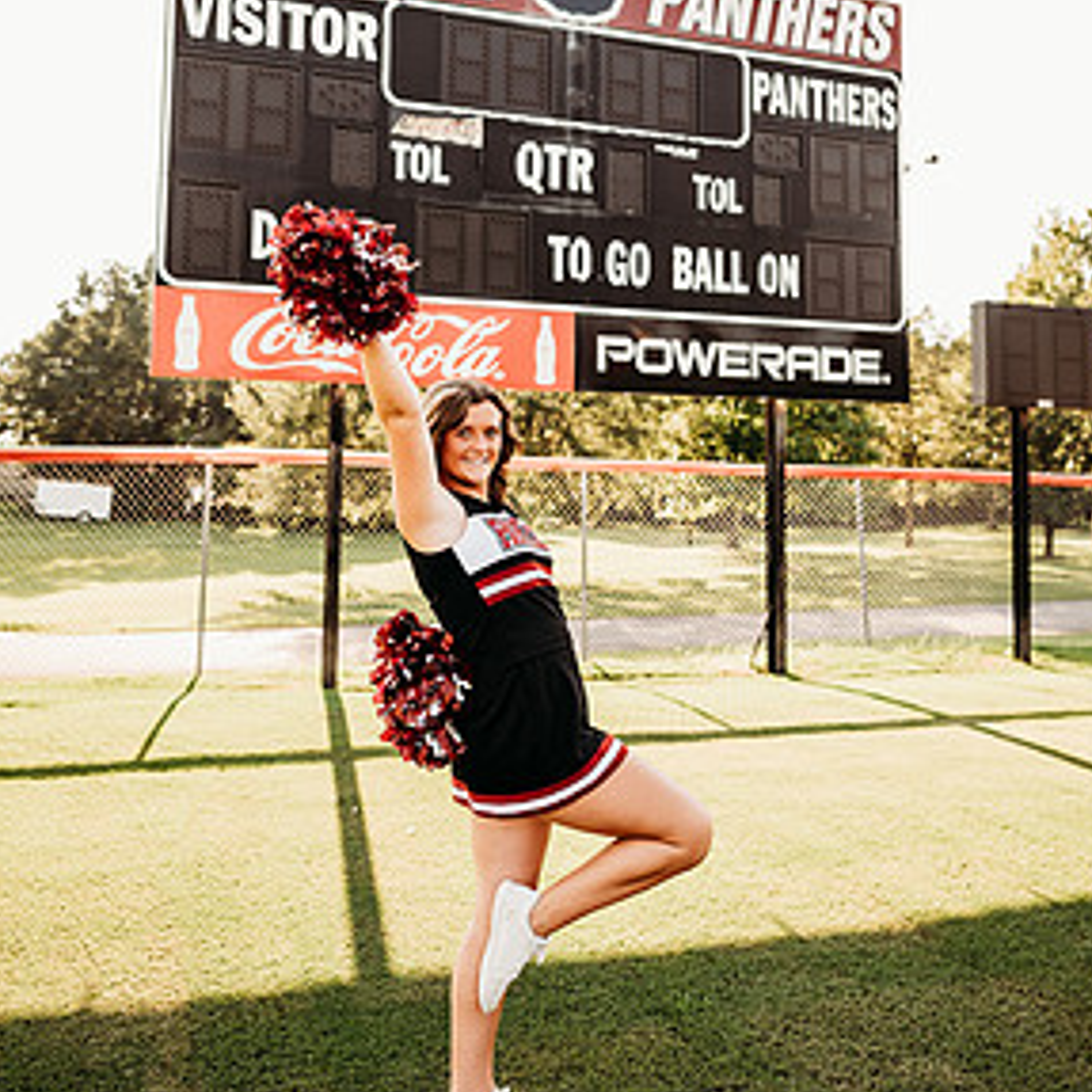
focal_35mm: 32
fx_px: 1142
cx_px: 559
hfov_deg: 51.1
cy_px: 380
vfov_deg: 50.3
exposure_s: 1/640
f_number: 2.8
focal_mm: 24
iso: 200
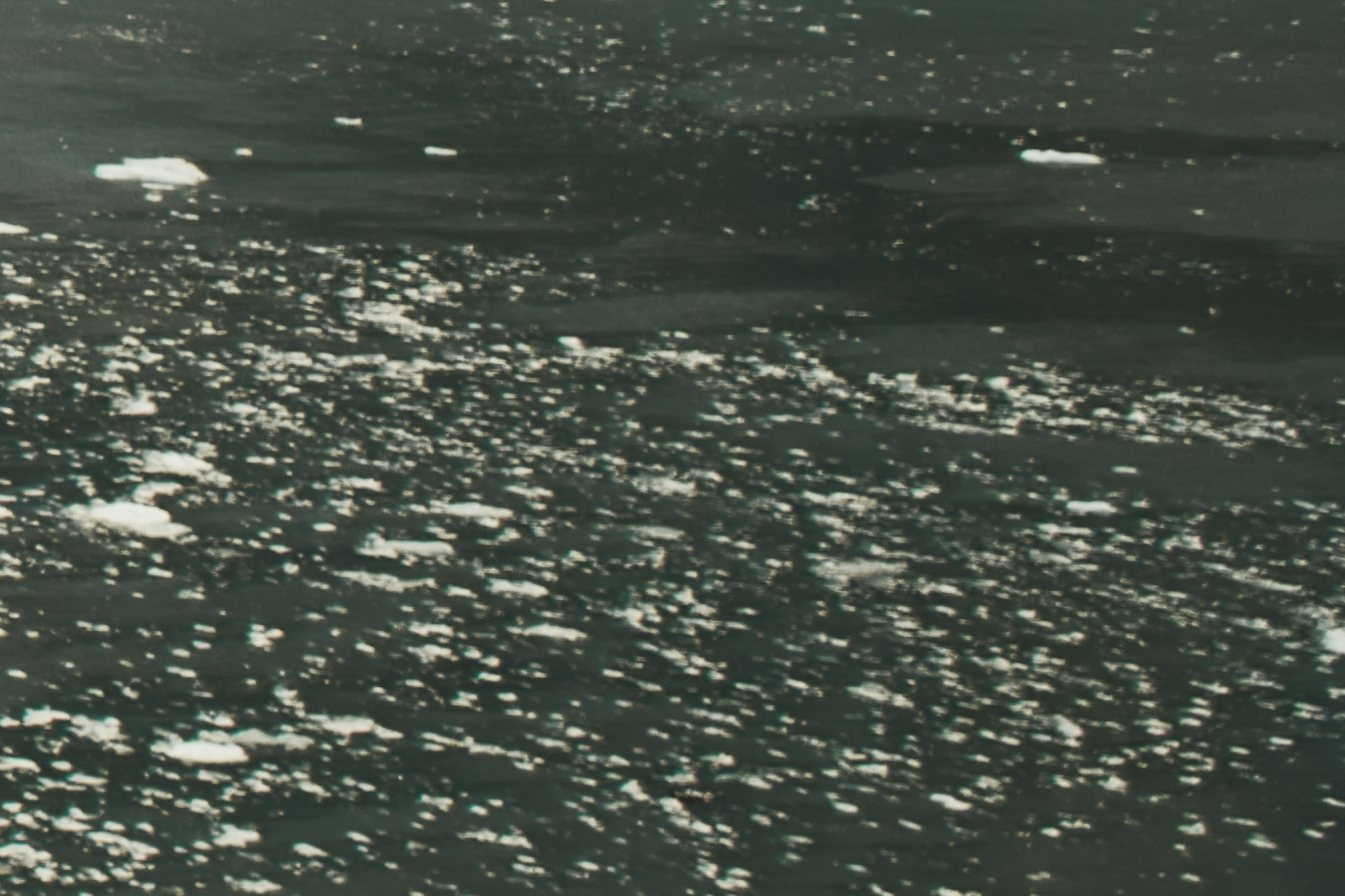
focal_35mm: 121
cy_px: -341
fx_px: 4521
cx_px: -1533
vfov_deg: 11.0
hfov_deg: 13.7
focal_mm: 18
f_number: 4
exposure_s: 1/200
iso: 100
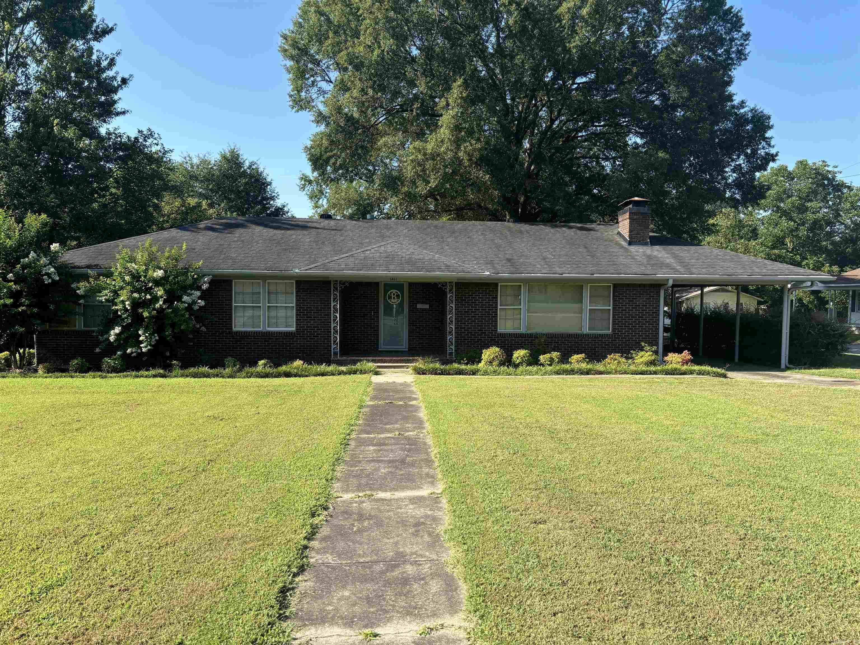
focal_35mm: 26
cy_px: 322
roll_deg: -0.9
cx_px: 430
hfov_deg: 67.3
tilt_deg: -3.5
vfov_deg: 53.1
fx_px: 646
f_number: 1.6
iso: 50
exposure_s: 1/1311
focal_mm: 5.96
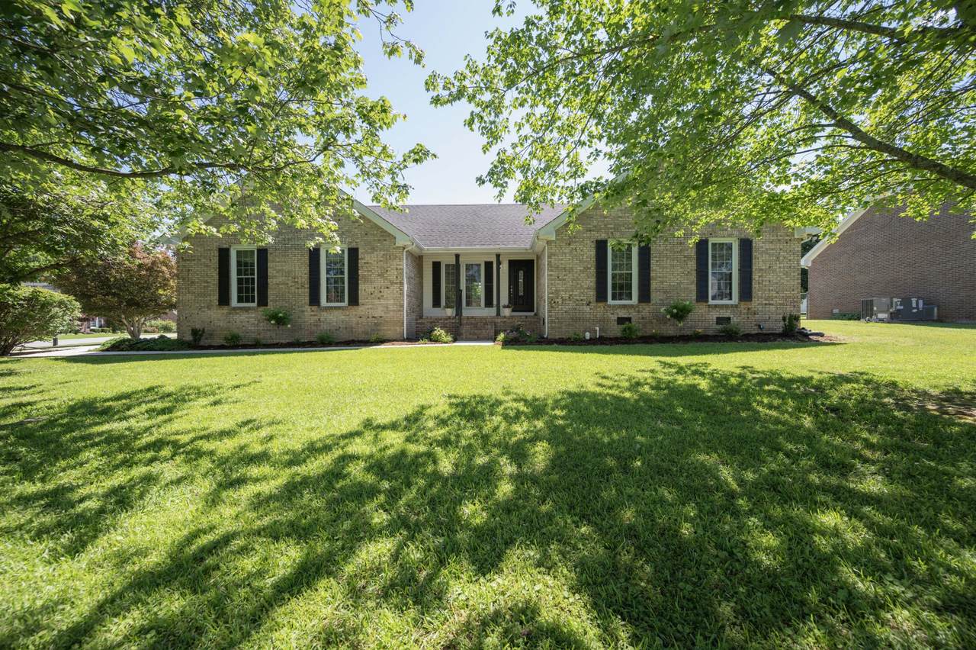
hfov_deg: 104.3
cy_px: 325
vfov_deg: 81.1
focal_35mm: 14
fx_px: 379
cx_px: 488
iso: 100
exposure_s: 1/125
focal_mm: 14
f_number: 5.6
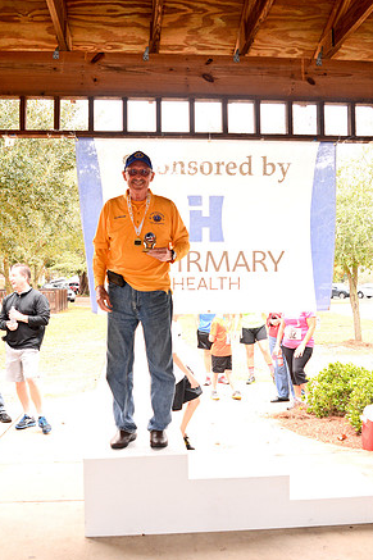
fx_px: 575
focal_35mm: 37
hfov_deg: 35.9
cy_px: 281
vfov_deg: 51.9
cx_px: 183
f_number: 4
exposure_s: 1/125
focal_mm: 24
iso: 640
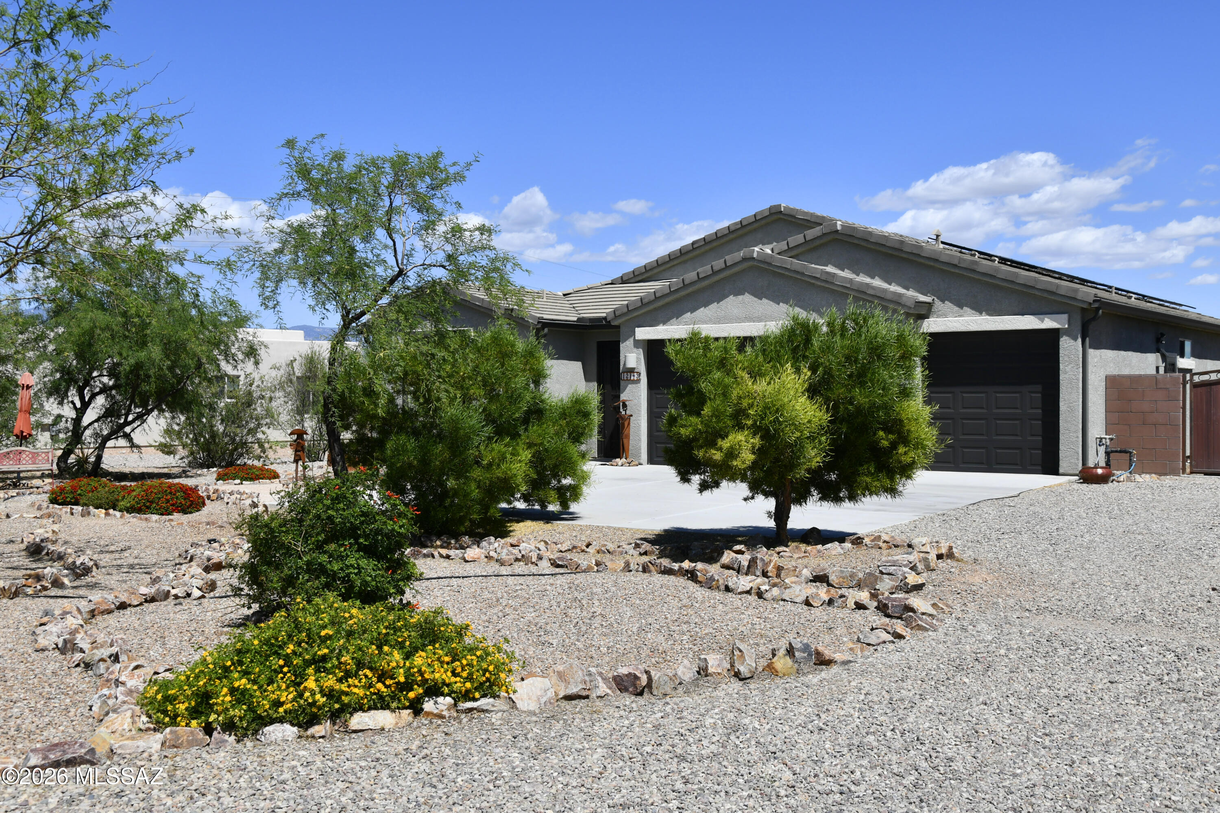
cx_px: 610
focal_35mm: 39
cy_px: 406
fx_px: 1321
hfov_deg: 49.6
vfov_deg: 34.2
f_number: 10
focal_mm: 26
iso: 100
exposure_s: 1/400
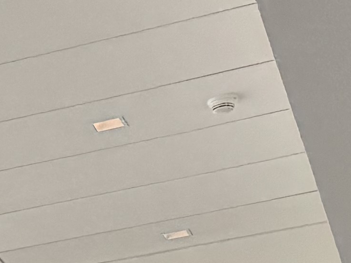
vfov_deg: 6.7
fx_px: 1896
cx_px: -434
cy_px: 962
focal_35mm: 187
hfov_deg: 9.6
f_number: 1.78
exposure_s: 1/1215
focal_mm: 6.76
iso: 80
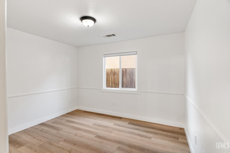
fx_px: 109
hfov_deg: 93.3
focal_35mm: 17
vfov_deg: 70.4
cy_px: 76
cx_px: 115
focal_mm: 17
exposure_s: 1/1.67
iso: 400
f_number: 5.6
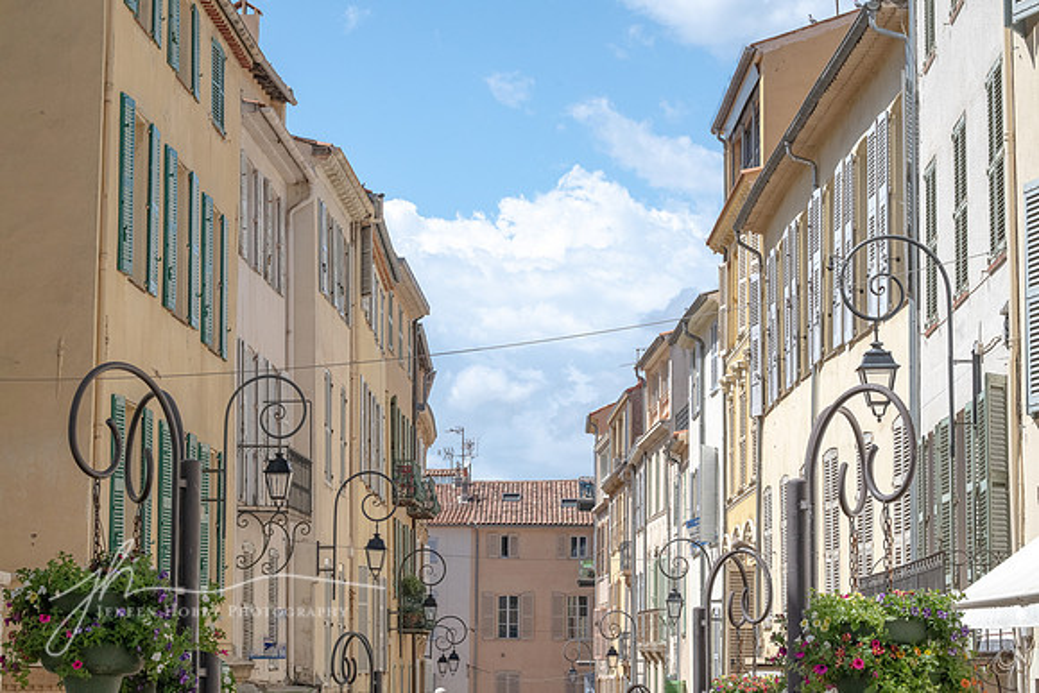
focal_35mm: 85
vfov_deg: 16.1
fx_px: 2454
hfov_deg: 23.9
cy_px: 346
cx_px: 520
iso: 800
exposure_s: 1/800
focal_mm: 85
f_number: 13
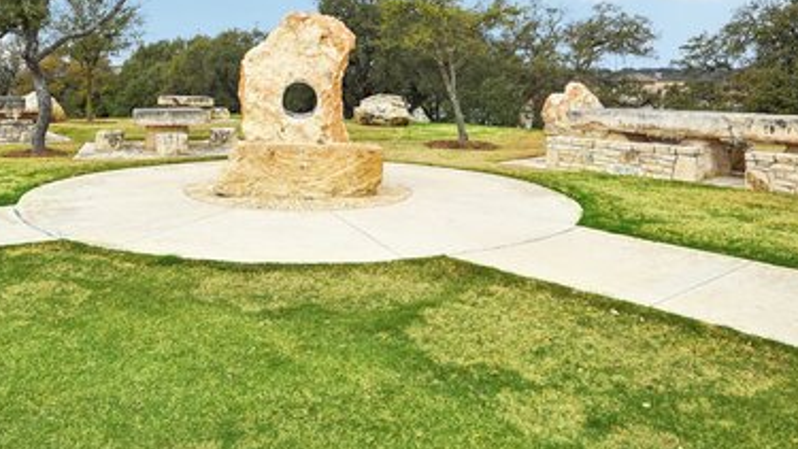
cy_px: 67
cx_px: 313
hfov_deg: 57.5
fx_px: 719
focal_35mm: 34
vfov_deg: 33.3
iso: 100
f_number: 8
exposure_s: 1/100
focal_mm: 19
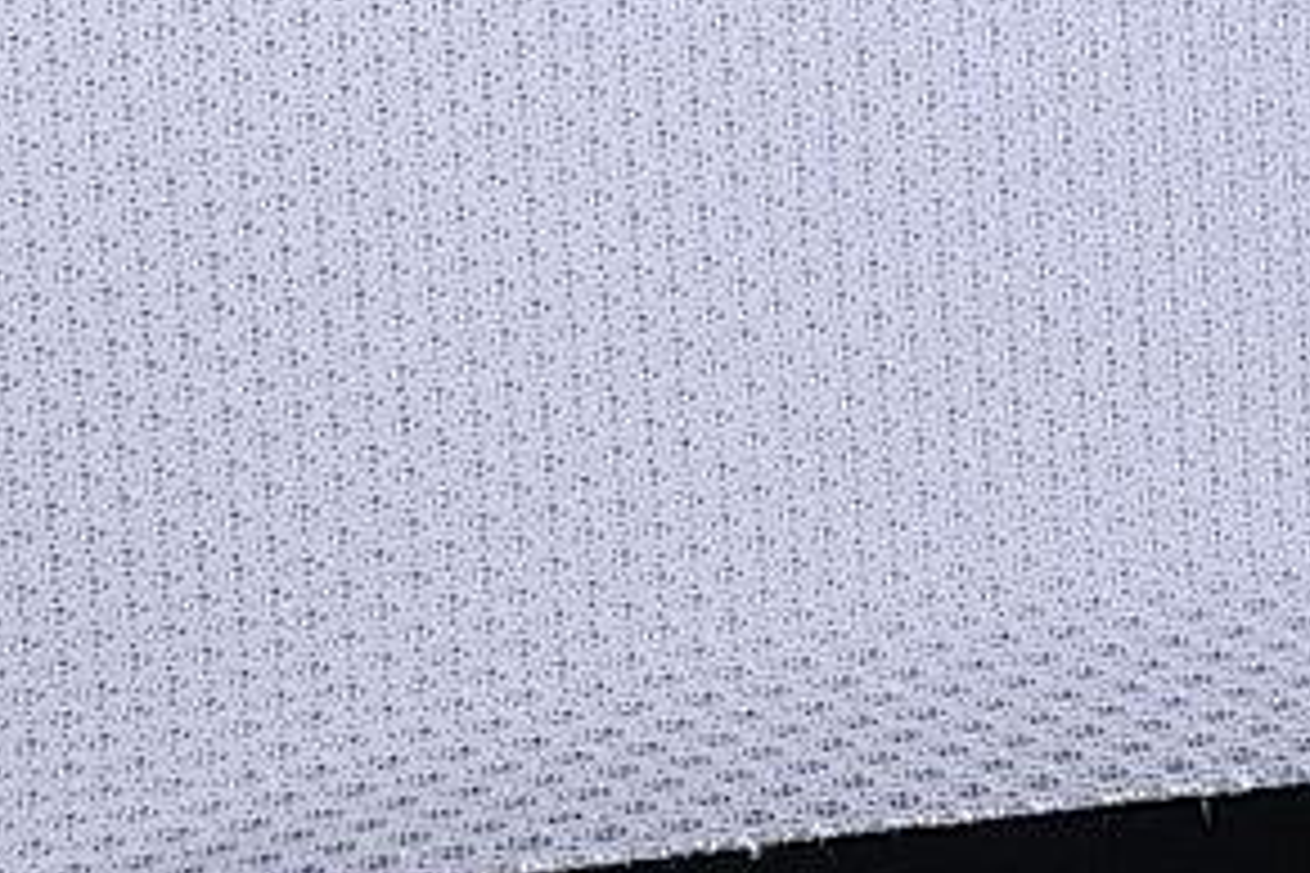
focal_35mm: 278
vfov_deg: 4.9
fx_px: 10115
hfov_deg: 7.4
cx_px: 27
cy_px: 81
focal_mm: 50
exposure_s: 1/80
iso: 160
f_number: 7.1
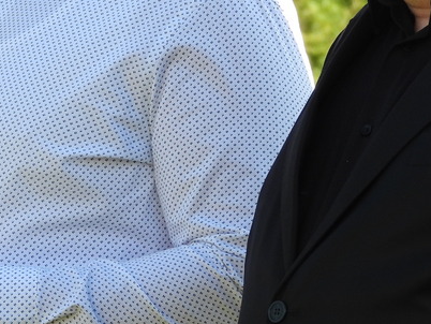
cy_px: 11
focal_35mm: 761
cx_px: 362
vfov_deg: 2.0
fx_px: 9481
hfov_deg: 2.6
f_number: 4.5
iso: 100
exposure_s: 1/200
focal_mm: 45.8
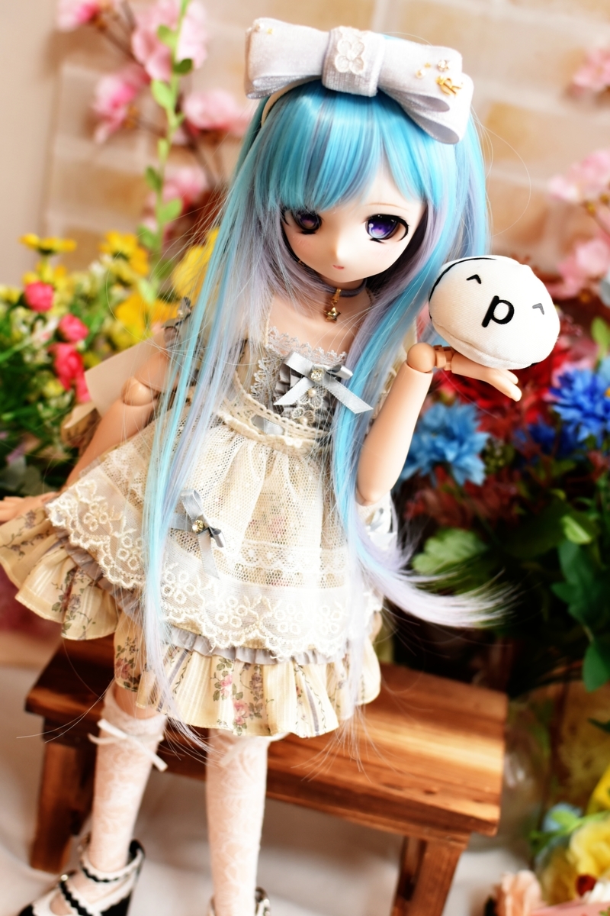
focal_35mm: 52
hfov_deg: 25.8
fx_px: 1334
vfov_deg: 37.9
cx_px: 305
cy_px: 458
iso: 800
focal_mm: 35
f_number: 3.2
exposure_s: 1/60
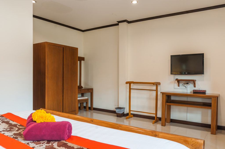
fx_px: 169
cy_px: 74
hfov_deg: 67.4
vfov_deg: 47.8
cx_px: 112
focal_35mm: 27
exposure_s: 1/1.25
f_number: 8
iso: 100
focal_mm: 18
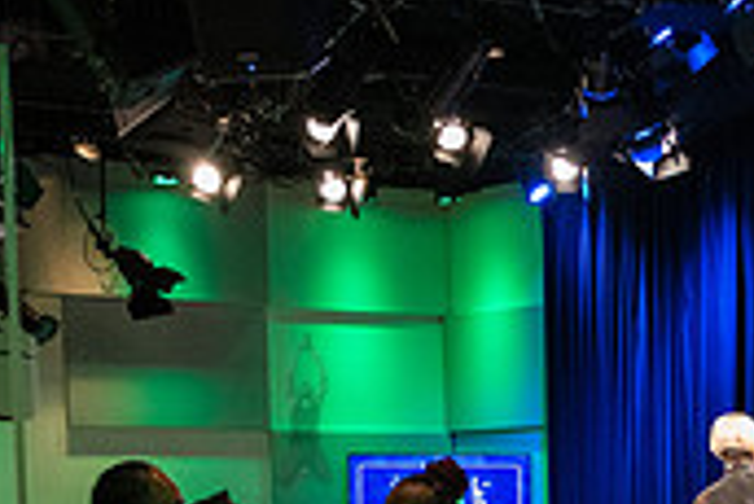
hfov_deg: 23.2
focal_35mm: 81
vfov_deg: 16.2
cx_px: 868
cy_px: 620
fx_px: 1698
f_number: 3.5
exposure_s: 1/160
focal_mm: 24
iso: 6400
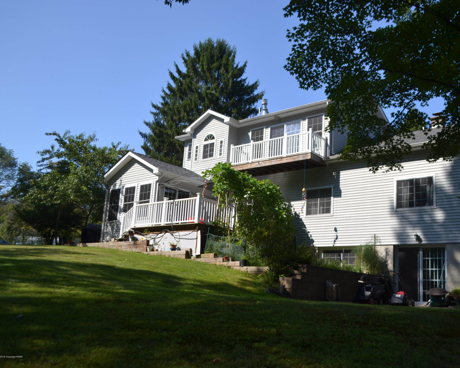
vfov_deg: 43.4
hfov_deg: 52.5
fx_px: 463
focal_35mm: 34
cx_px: 275
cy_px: 183
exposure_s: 1/640
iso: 100
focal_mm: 20
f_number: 3.8
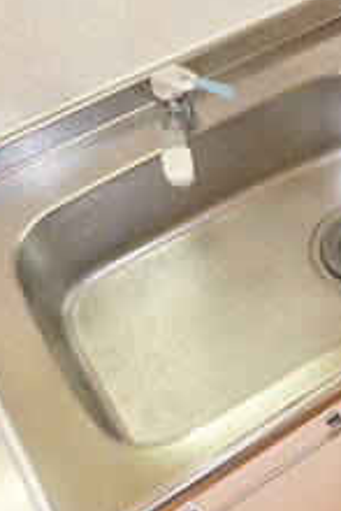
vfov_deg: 38.8
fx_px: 723
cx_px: 397
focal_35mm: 51
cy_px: 224
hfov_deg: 24.3
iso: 160
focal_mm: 4.3
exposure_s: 1/60
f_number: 2.5
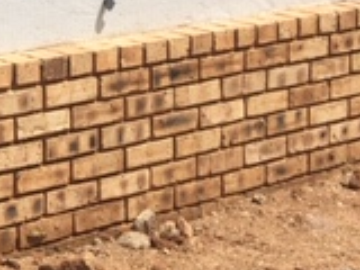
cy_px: -155
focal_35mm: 116
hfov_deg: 15.1
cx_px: -252
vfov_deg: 12.1
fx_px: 1206
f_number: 2.2
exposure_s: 1/2198
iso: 25
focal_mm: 4.15
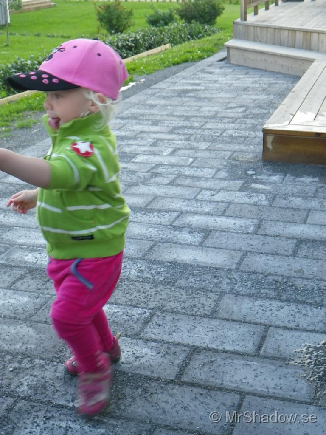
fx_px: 640
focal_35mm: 51
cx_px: 163
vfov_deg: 37.5
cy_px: 218
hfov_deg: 28.6
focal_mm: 9.1
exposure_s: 1/60
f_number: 4.4
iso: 160
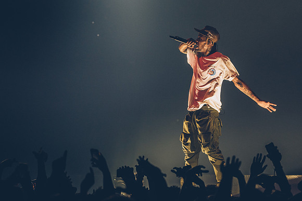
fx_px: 2584
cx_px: 172
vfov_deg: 4.5
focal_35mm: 308
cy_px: 95
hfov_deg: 6.7
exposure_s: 1/1250
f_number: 5.6
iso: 3200
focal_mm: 270
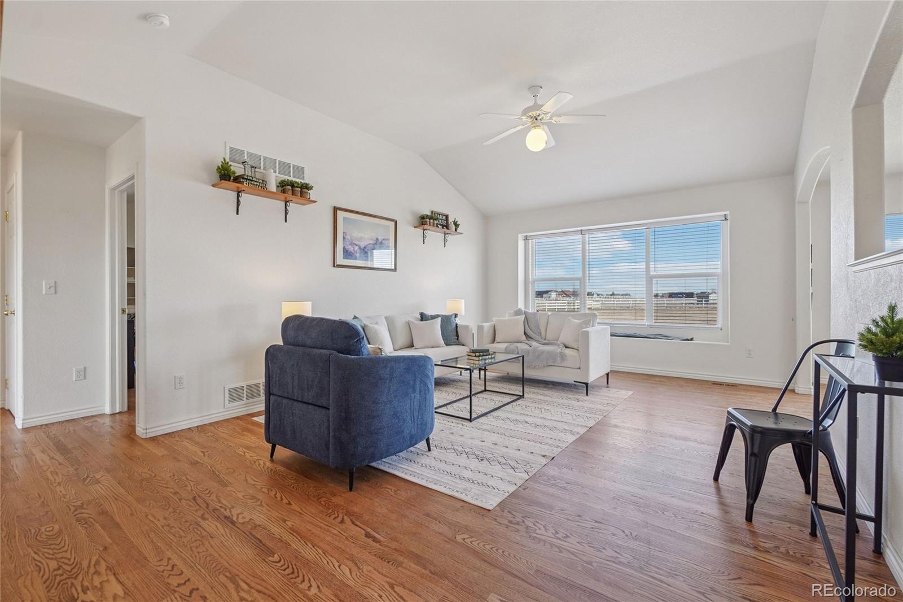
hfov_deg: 100.4
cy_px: 301
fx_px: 376
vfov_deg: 77.3
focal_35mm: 15
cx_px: 452
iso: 250
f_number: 8
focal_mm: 10
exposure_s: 1/30
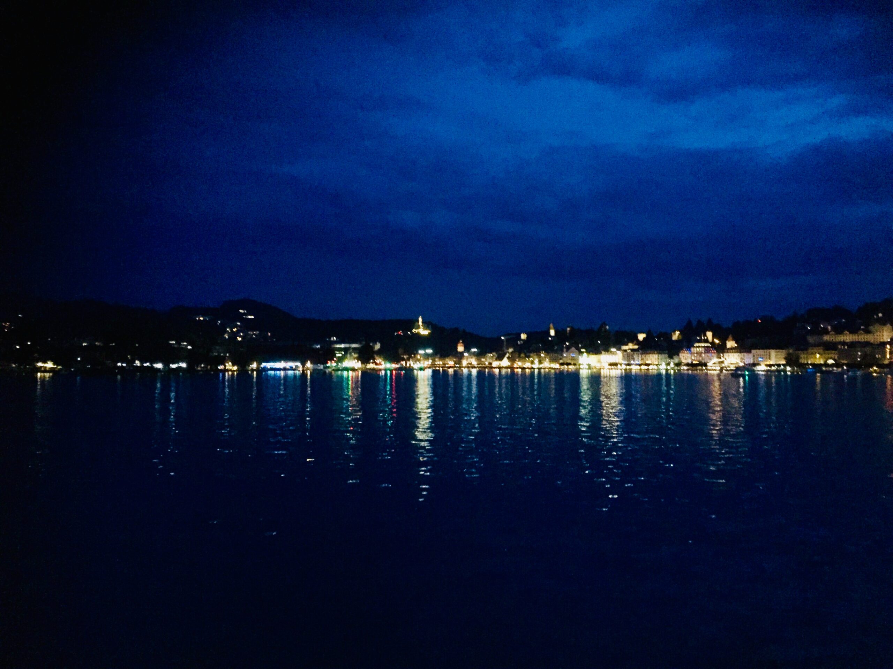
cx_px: 446
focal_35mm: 29
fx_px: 748
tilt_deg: +2.5
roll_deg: +1.2
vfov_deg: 48.2
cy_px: 334
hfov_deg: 61.7
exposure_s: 1/17
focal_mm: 4.15
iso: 2000
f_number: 2.2
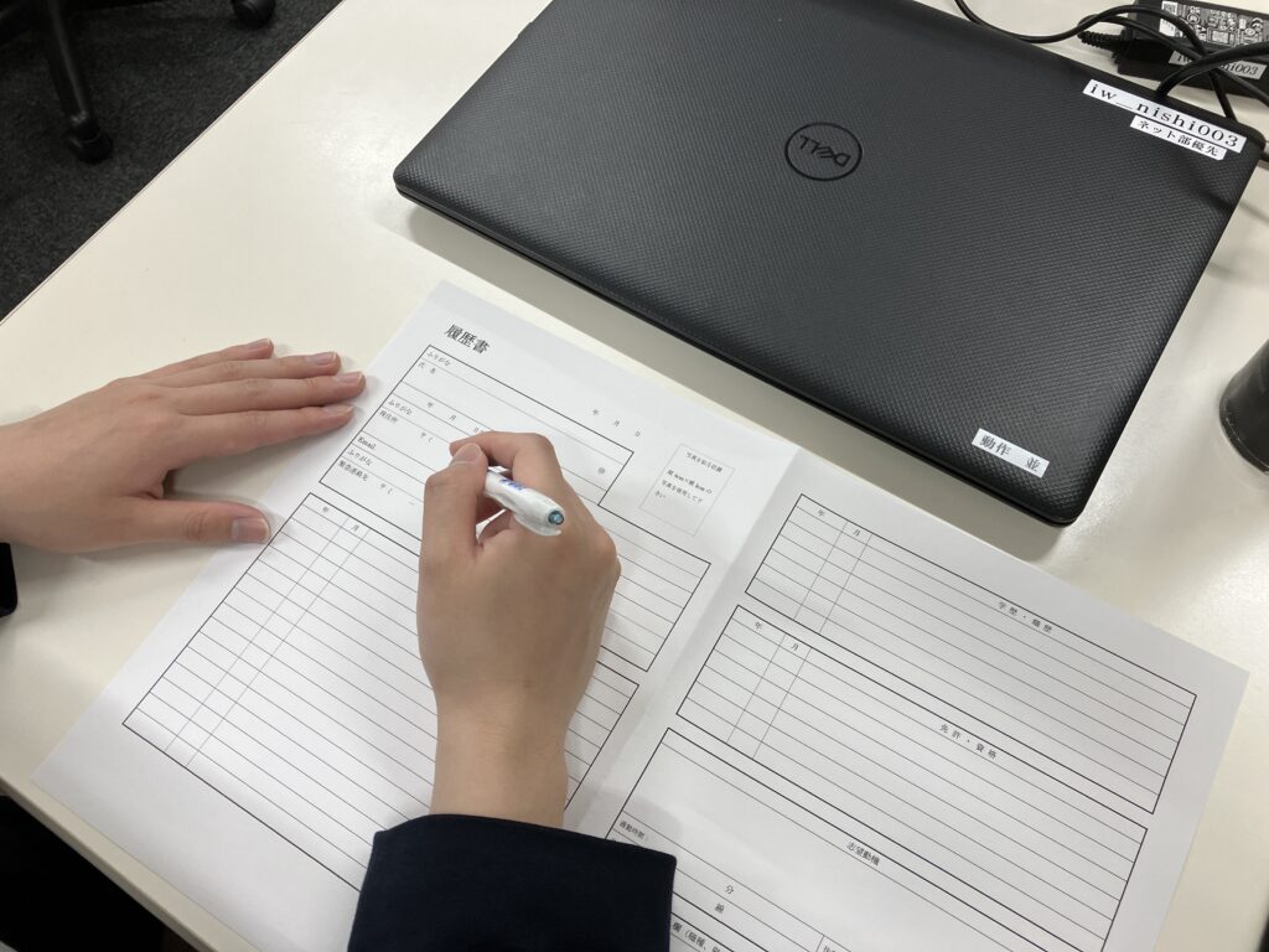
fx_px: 1026
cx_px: 634
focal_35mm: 28
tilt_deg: -63.6
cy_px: 476
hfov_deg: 63.4
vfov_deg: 49.7
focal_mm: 3.99
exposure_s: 1/120
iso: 80
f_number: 1.8
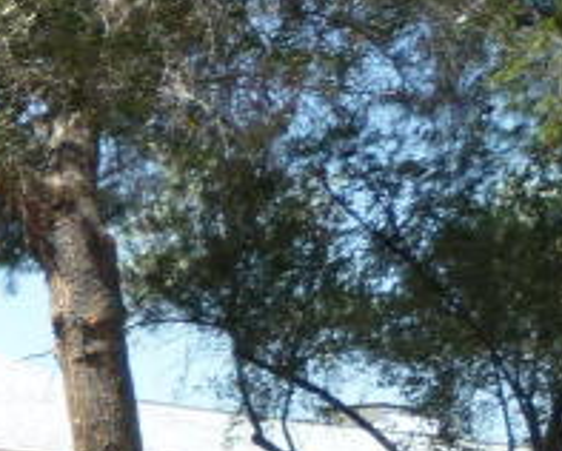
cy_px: 719
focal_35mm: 147
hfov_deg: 11.1
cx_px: -770
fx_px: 2447
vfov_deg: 10.1
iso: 80
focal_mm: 5.2
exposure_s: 1/400
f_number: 3.3
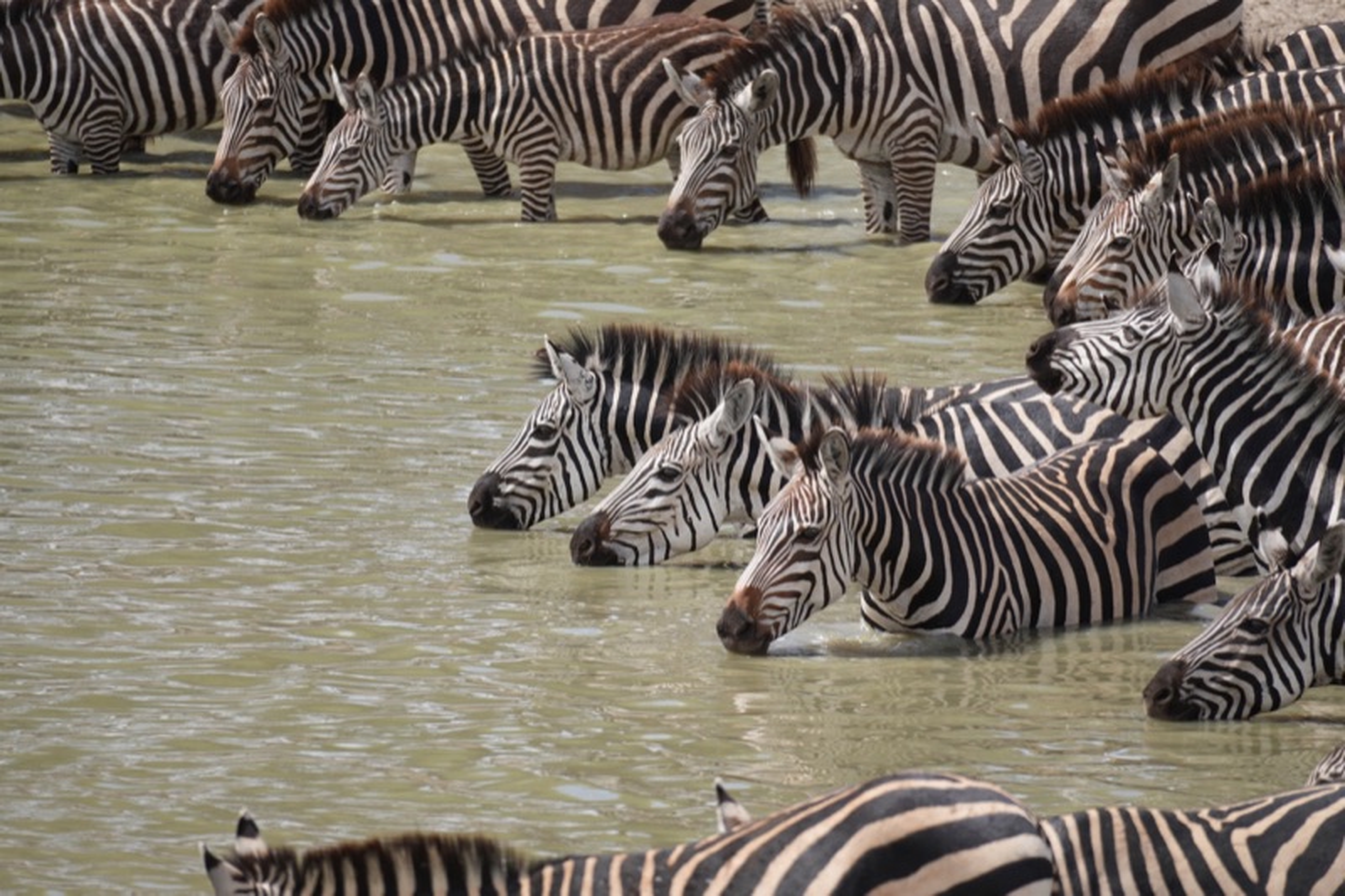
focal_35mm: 486
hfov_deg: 4.2
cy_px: 448
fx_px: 18153
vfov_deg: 2.8
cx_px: 672
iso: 160
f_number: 6.3
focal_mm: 324
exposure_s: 1/500
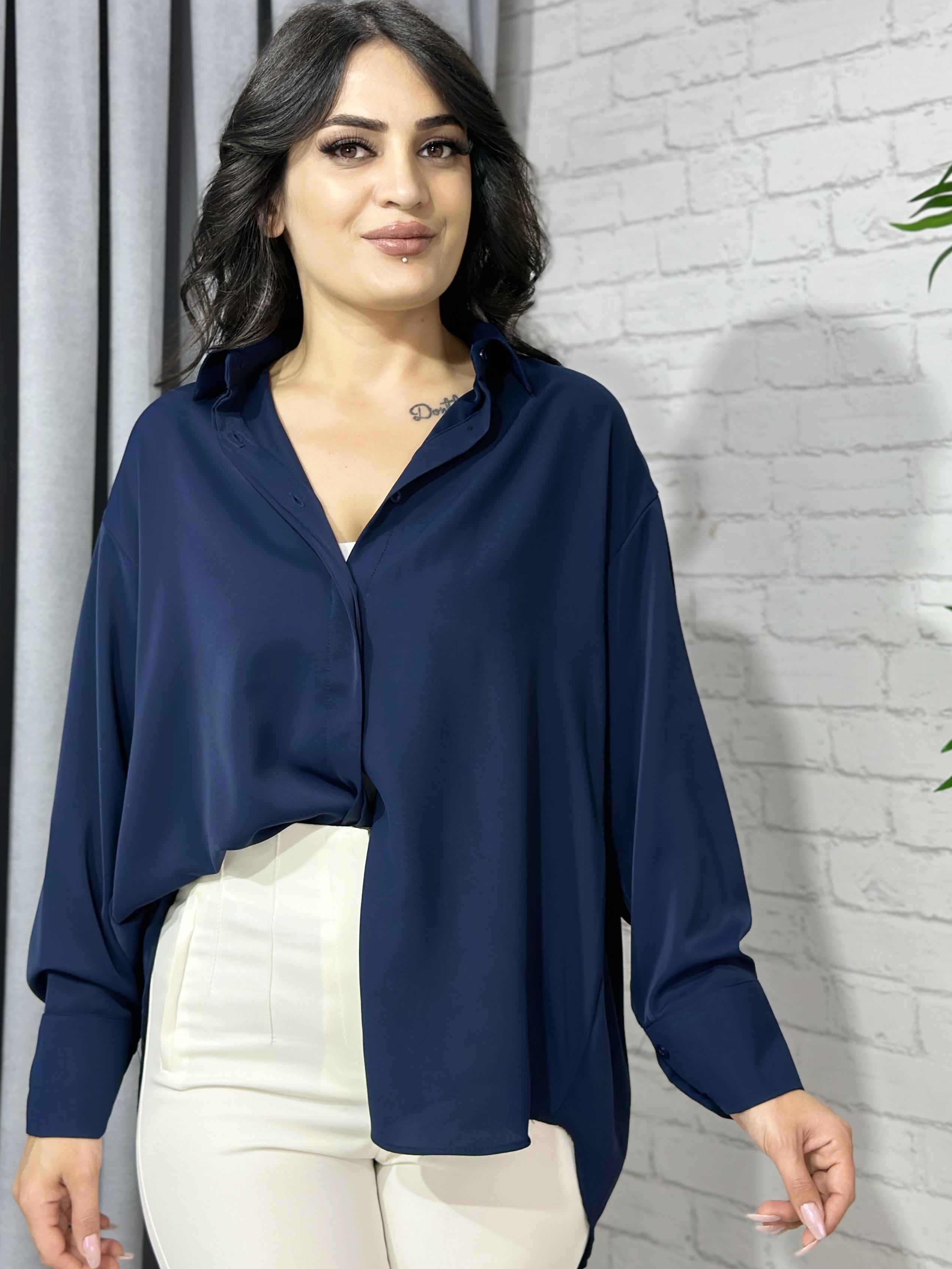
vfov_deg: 33.8
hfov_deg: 25.7
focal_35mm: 57
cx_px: 428
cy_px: 572
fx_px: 2090
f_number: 1.78
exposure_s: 1/50
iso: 64
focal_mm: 6.86
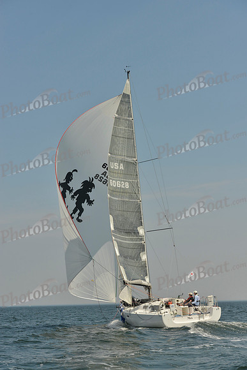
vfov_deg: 28.8
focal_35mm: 70
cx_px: 124
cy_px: 185
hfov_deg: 19.5
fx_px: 720
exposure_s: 1/1250
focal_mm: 70
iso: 200
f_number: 8
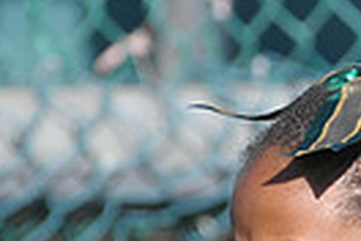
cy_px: 445
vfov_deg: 0.8
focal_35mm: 1711
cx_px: 451
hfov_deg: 1.2
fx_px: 17156
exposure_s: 1/4000
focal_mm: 260
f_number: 4
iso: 640
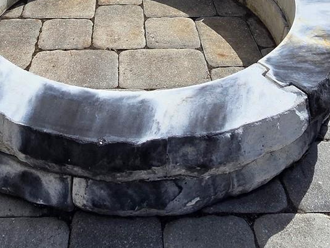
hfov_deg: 47.5
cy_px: -29
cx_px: 128
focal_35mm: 39
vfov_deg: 32.2
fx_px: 372
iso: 50
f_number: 2.2
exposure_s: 1/4493
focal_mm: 2.2
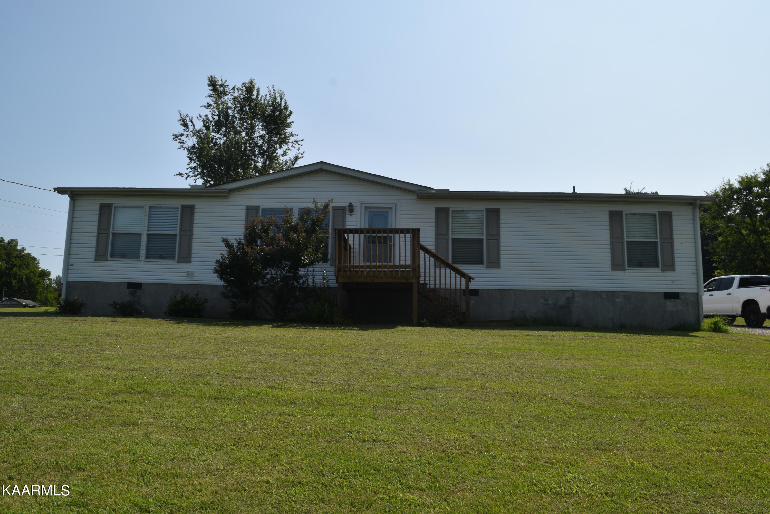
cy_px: 257
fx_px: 577
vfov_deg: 47.9
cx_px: 385
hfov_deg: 67.4
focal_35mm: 27
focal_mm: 18
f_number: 13
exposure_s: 1/200
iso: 100
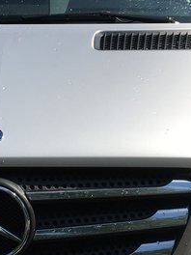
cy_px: 77
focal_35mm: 88
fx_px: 647
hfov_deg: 16.3
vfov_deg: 22.1
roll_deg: +2.7
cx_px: -17
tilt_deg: -8.0
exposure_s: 1/1923
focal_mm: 4.15
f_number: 2.2
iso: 25
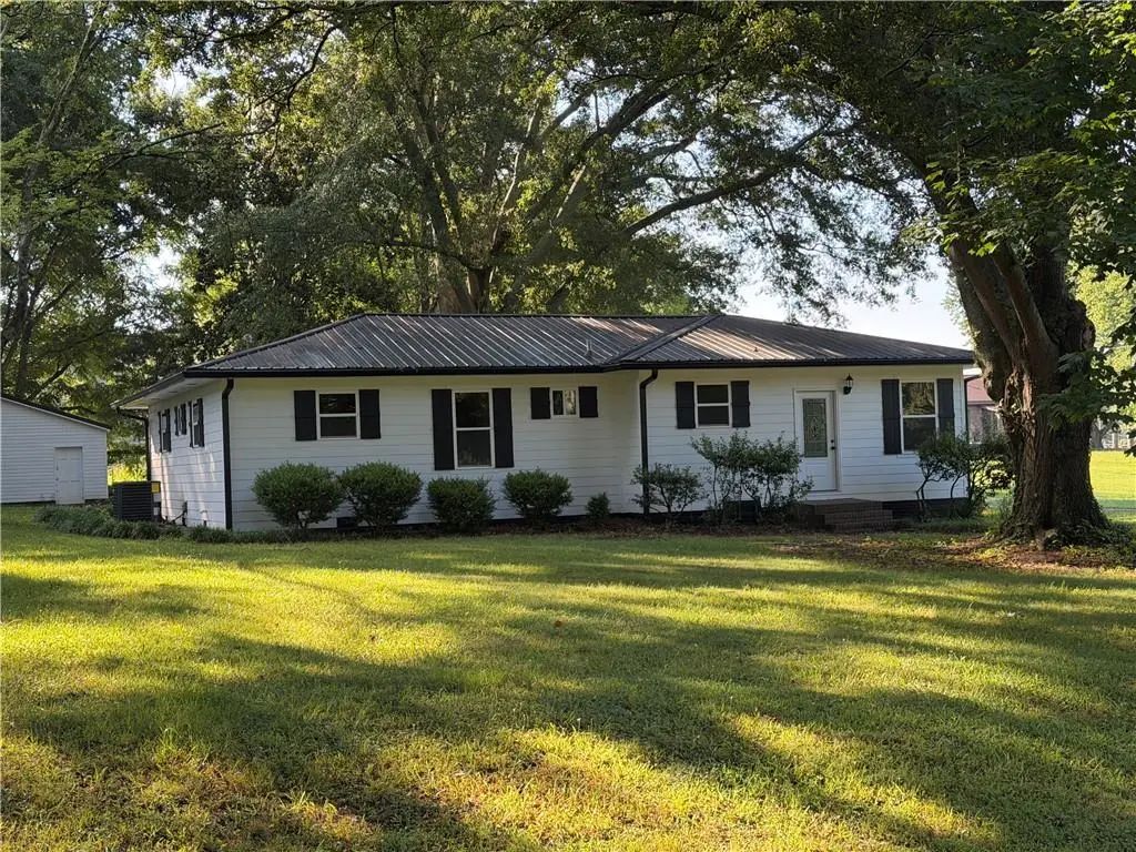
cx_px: 568
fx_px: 1575
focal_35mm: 48
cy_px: 426
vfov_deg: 30.3
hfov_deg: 39.7
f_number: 1.78
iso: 100
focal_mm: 6.76
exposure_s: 1/496
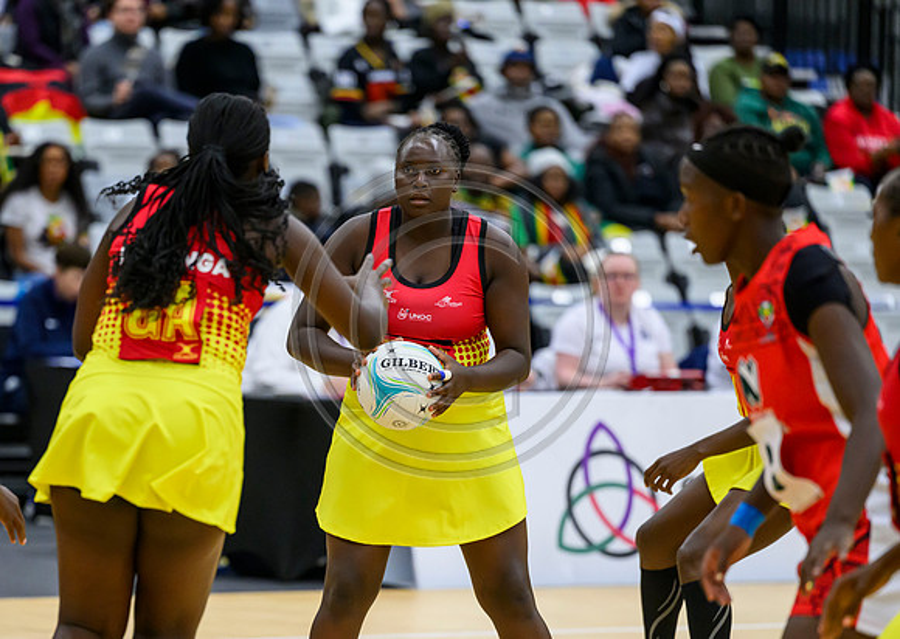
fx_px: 6643
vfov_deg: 5.5
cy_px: 398
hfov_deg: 7.7
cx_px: 302
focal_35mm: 260
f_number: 3.2
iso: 4000
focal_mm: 200
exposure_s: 1/1000
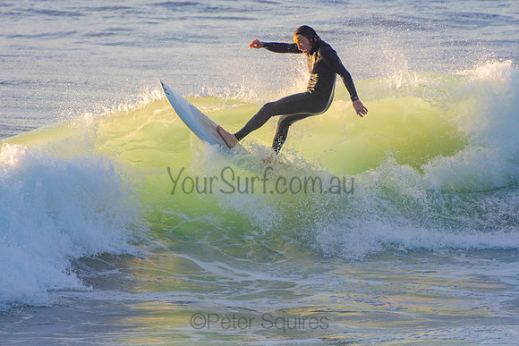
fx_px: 8959
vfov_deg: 2.2
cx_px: 260
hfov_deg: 3.3
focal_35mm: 621
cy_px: 173
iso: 500
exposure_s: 1/1250
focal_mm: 400
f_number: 5.6
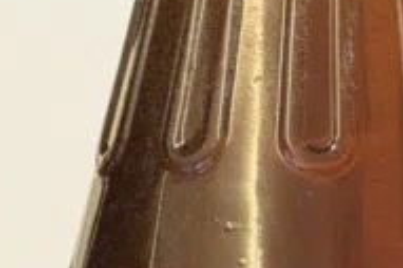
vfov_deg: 10.6
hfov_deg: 15.7
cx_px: 17
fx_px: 1443
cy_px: 238
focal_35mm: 129
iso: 160
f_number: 1.78
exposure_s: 1/50
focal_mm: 6.76
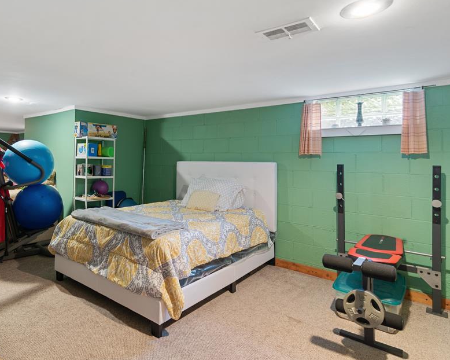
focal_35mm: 21
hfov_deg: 76.3
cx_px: 169
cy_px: 191
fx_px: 280
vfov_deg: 65.5
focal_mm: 17
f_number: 9
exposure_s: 1.3
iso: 320
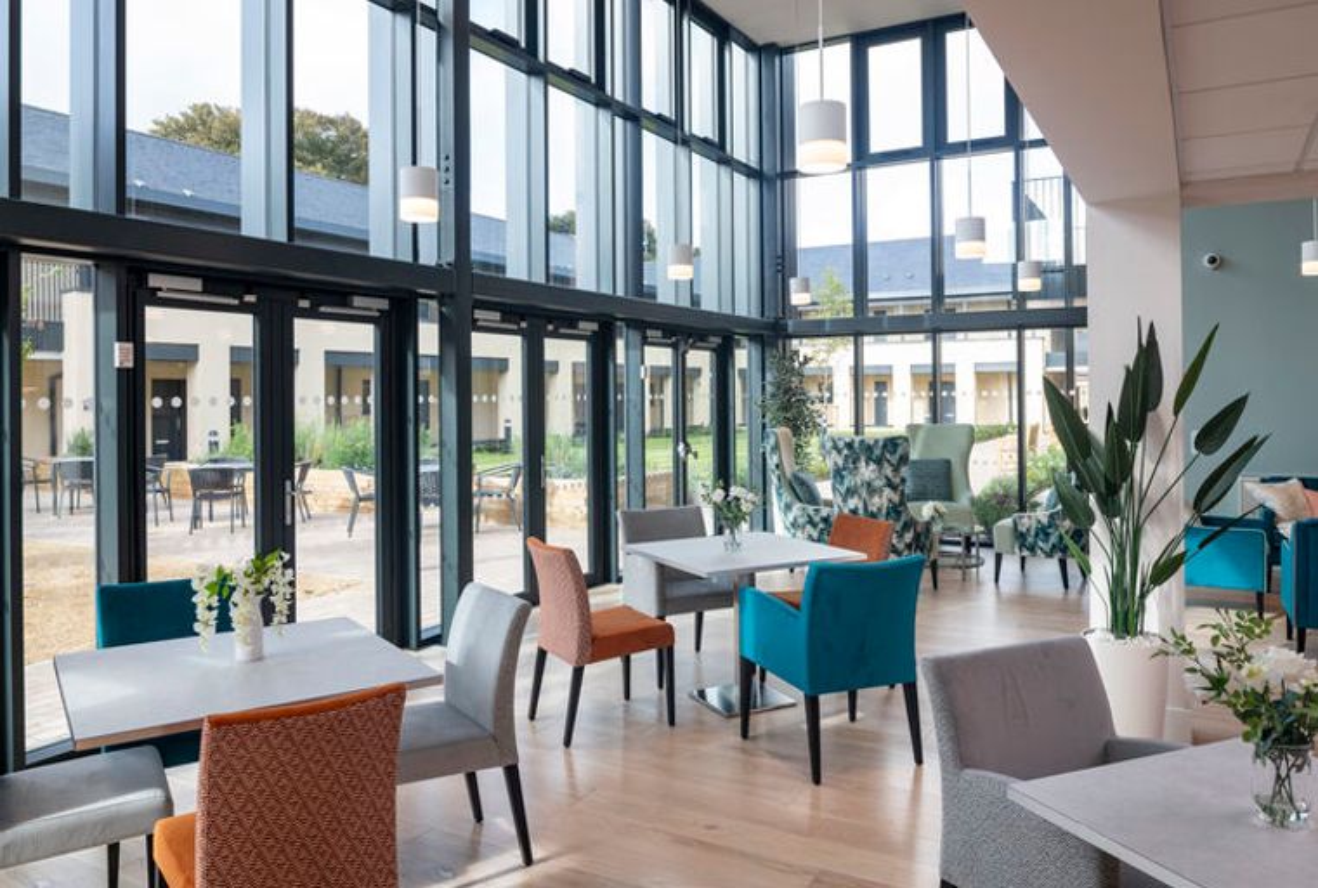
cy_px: 444
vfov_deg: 53.5
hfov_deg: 73.6
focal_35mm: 24
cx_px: 659
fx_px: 881
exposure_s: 1/25
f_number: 8
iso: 100
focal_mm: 24
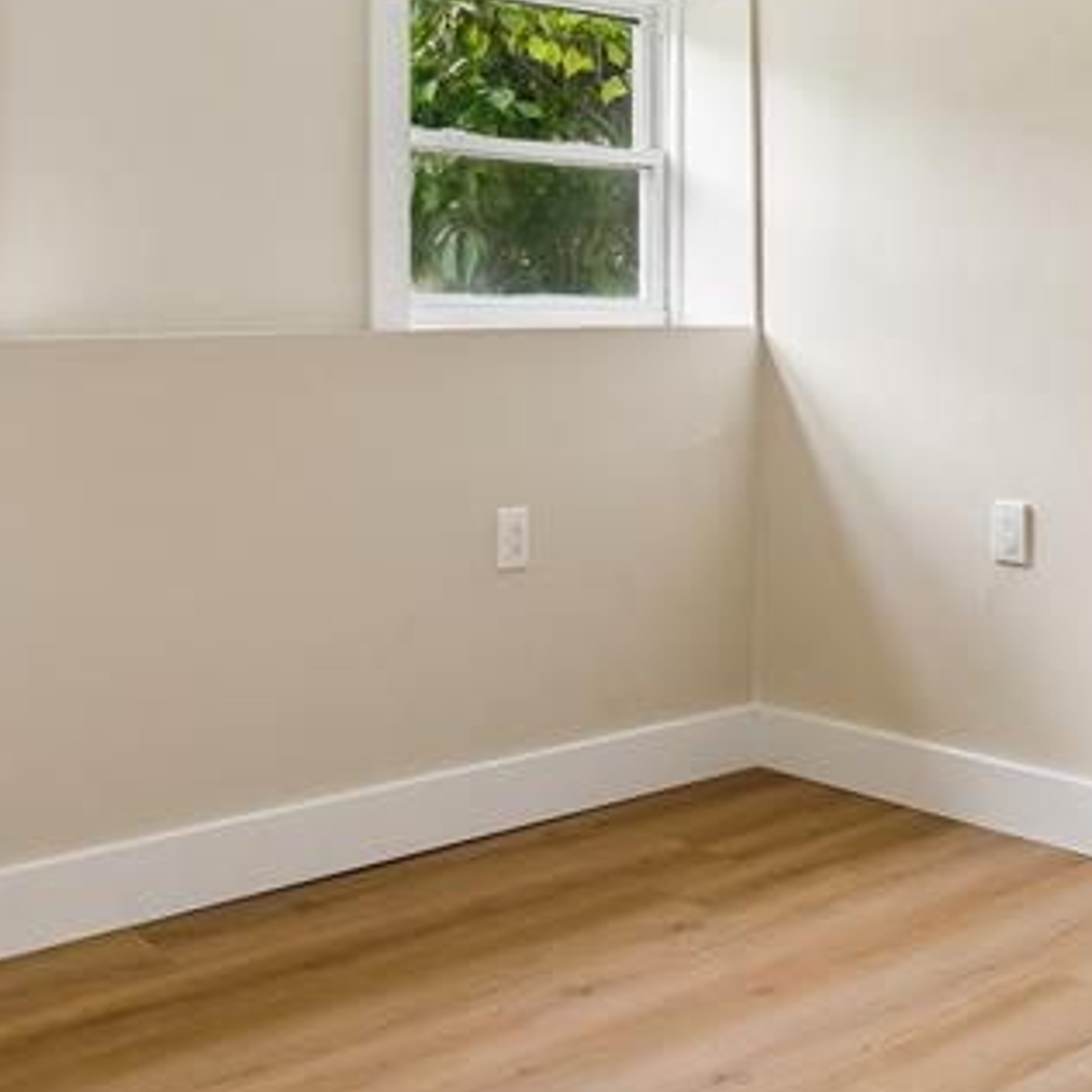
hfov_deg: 38.2
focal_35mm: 44
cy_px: 356
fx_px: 1570
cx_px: 636
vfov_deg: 37.9
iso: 200
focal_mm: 16
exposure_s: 1/4
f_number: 13
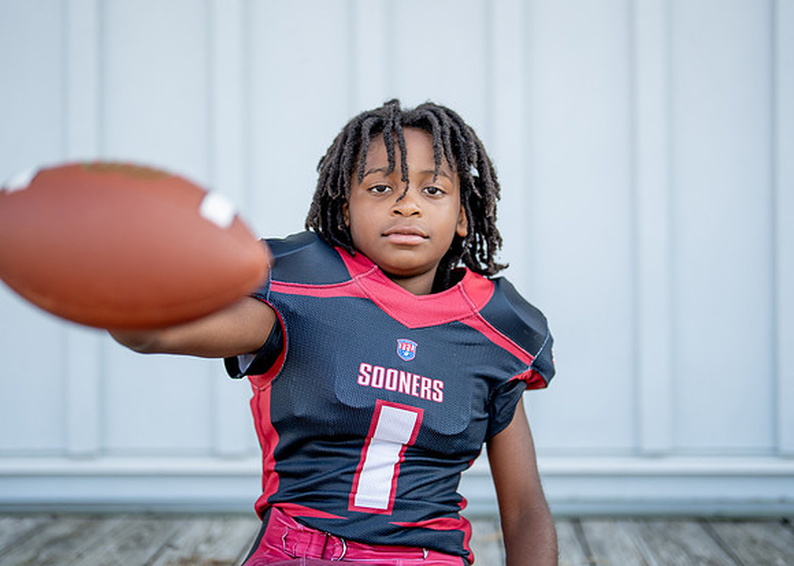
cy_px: 255
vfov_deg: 24.1
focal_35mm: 59
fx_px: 1329
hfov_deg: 33.3
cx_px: 401
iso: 100
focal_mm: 50
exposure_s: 1/1000
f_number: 1.2
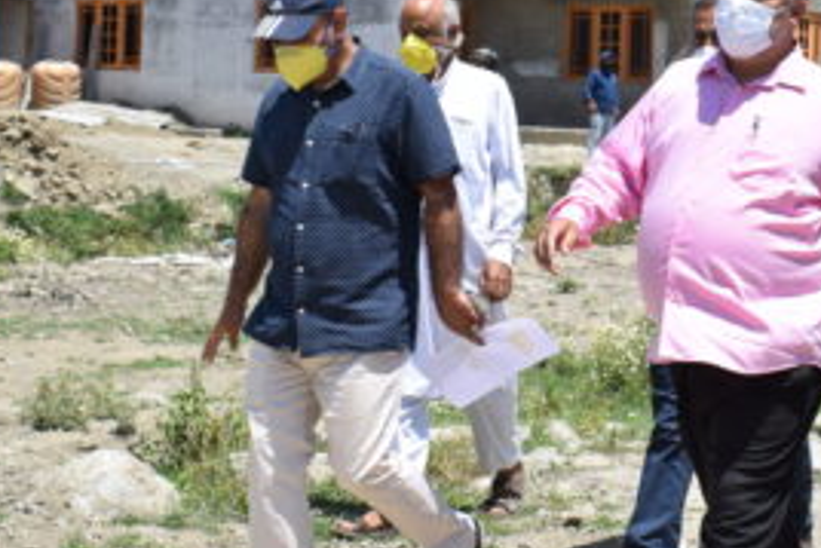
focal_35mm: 90
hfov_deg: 22.1
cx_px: 691
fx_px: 2061
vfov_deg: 15.1
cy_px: 179
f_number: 10
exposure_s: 1/400
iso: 200
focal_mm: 23
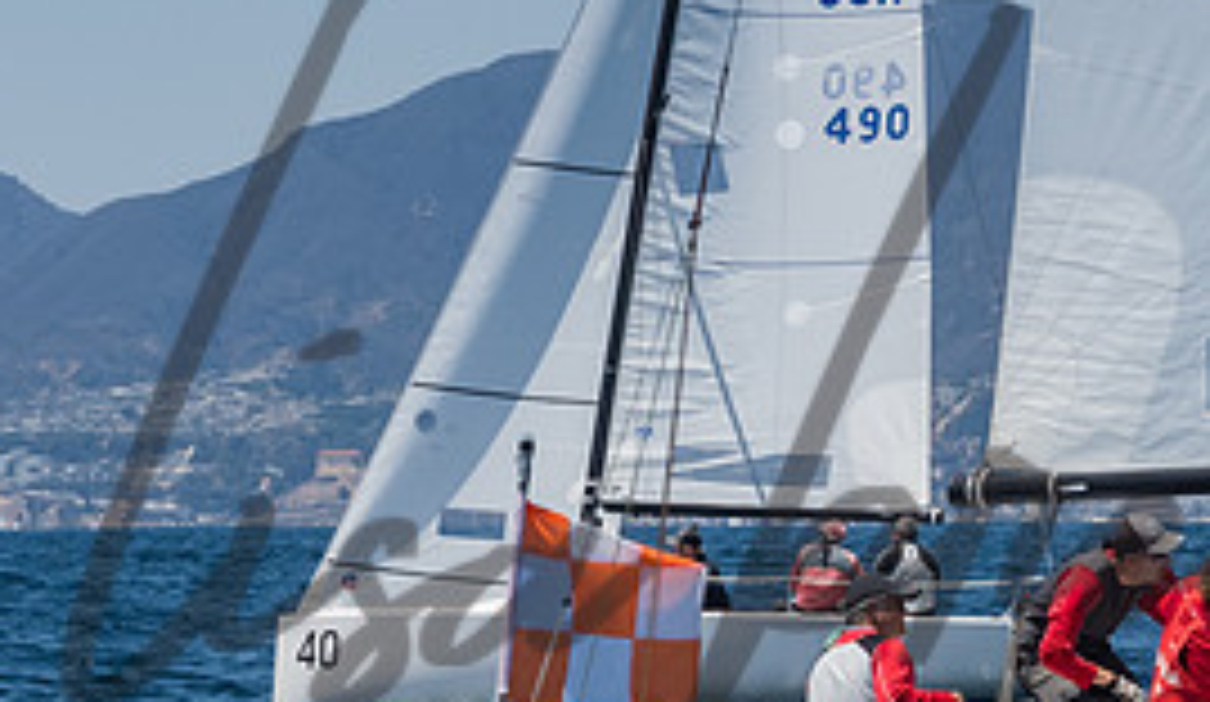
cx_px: 950
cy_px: 704
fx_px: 12995
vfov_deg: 3.1
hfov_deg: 5.3
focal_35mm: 402
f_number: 14
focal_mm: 110
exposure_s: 1/1000
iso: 640
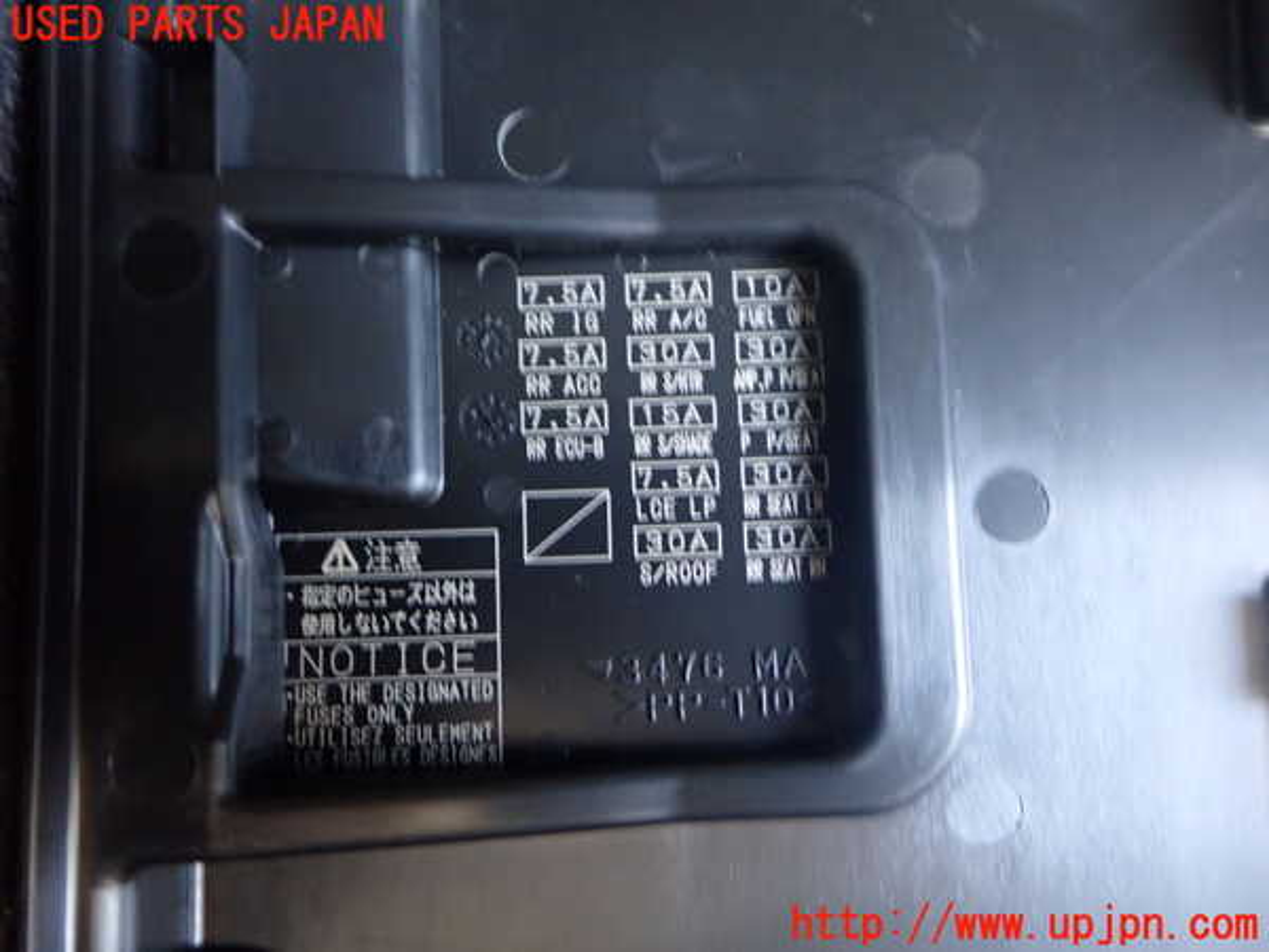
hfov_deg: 60.0
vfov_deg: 46.8
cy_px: 476
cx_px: 634
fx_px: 1100
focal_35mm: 30
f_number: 2.3
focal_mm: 5.4
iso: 800
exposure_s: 1/25
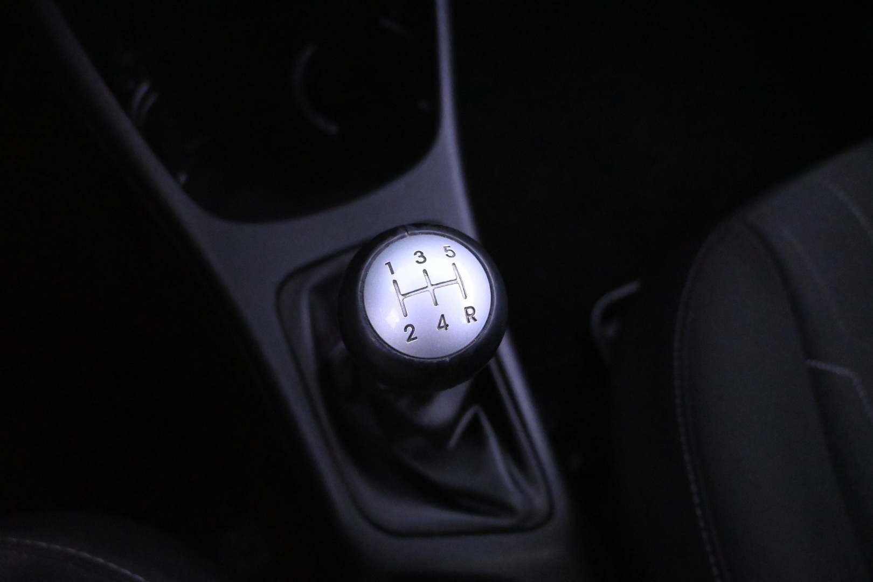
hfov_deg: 63.2
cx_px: 436
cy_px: 291
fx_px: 709
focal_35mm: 29
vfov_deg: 44.6
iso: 10000
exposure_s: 1/50
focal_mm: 19.5
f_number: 3.8
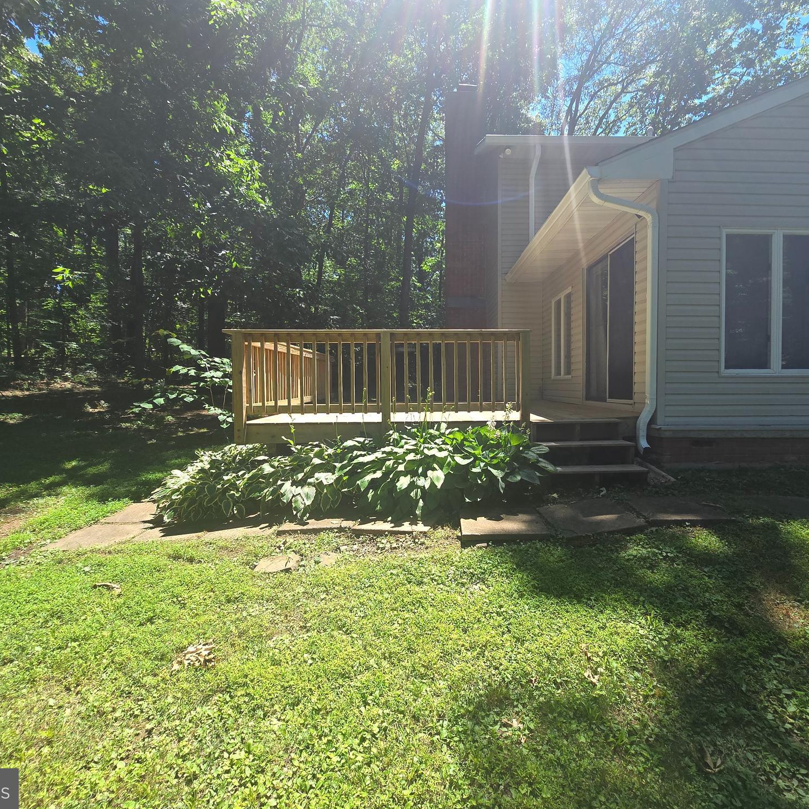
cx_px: 444
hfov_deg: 87.2
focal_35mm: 16
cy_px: 391
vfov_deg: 87.4
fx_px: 423
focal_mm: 2.2
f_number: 2.2
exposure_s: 1/834
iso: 50
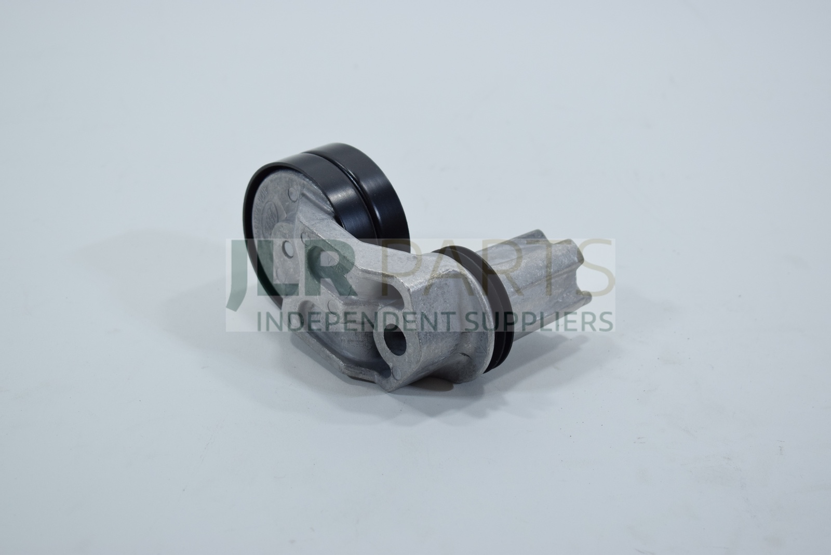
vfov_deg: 16.6
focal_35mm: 82
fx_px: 1905
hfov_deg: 24.6
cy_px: 278
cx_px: 416
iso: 800
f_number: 5.6
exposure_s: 1/1000
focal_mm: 55
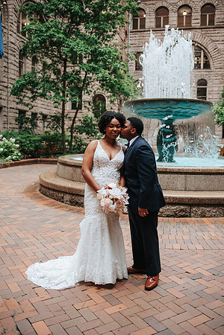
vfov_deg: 54.4
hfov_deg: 37.9
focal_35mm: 35
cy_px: 168
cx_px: 112
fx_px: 327
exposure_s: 1/400
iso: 320
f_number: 2.5
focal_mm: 35
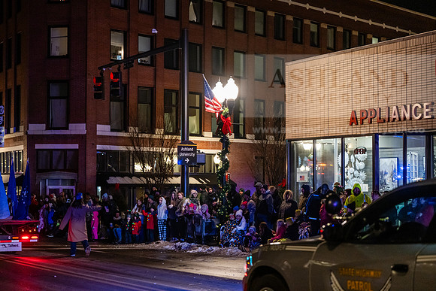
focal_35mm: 70
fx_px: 848
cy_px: 146
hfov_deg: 28.8
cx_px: 218
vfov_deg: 19.5
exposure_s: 1/250
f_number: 3.2
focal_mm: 70
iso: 3200
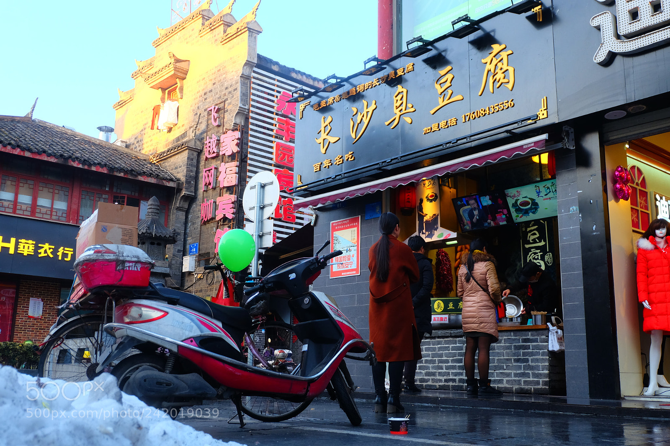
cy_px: 223
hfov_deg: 53.1
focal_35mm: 36
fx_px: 670
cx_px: 335
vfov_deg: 36.9
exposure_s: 1/140
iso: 400
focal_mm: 24.3
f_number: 4.2
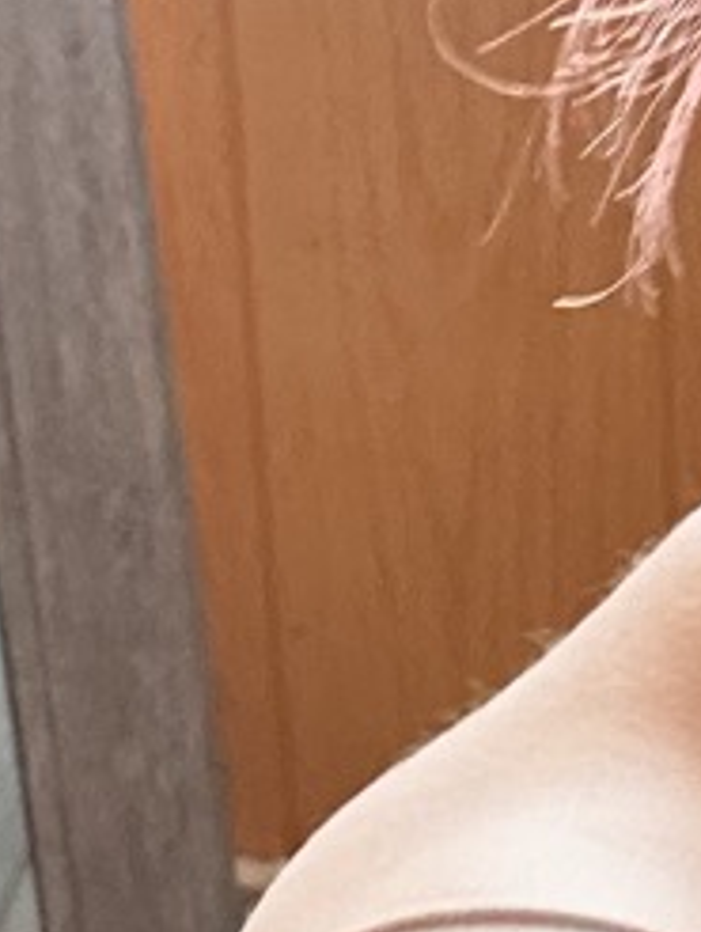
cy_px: 155
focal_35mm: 156
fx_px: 4205
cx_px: 428
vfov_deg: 12.6
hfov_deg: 9.5
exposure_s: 1/30
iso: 500
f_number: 1.9
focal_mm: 2.69
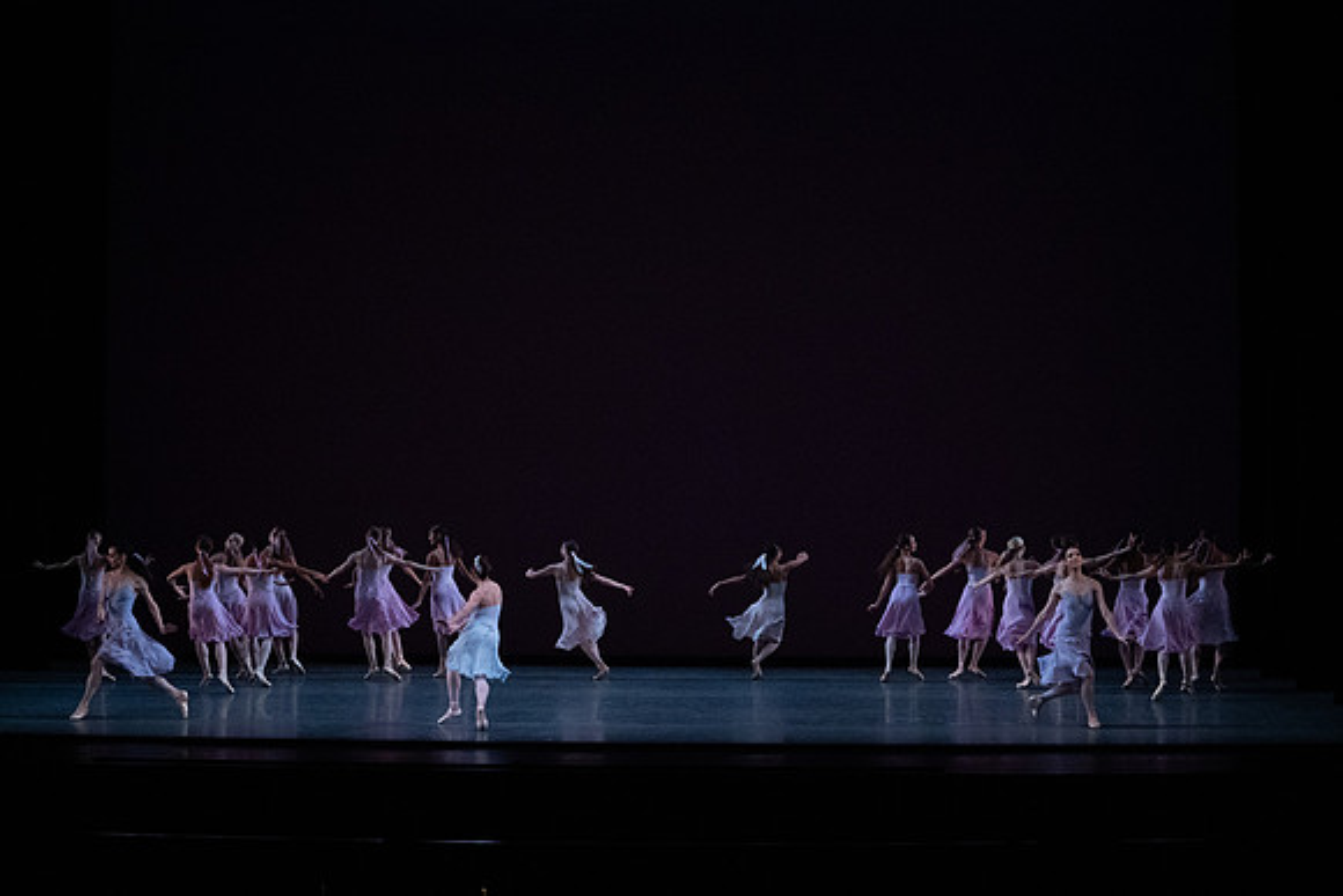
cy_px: 448
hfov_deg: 28.8
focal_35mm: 70
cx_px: 672
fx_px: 2612
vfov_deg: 19.5
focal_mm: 70
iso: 12800
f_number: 13
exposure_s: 1/400
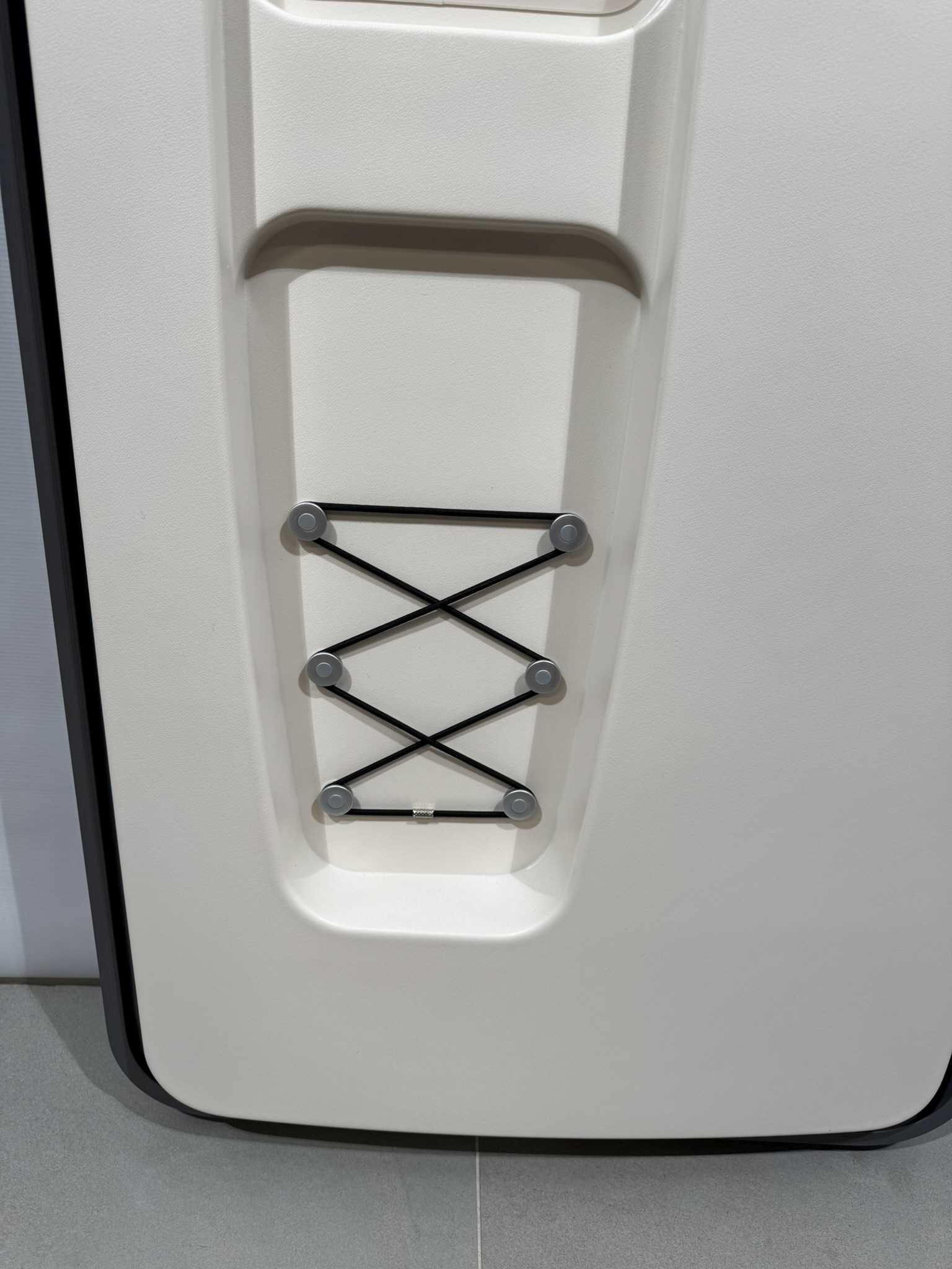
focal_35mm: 24
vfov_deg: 71.6
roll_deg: -2.6
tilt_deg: -25.7
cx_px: 476
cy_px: 634
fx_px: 880
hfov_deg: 56.8
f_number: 1.78
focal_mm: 6.76
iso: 50
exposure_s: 1/127
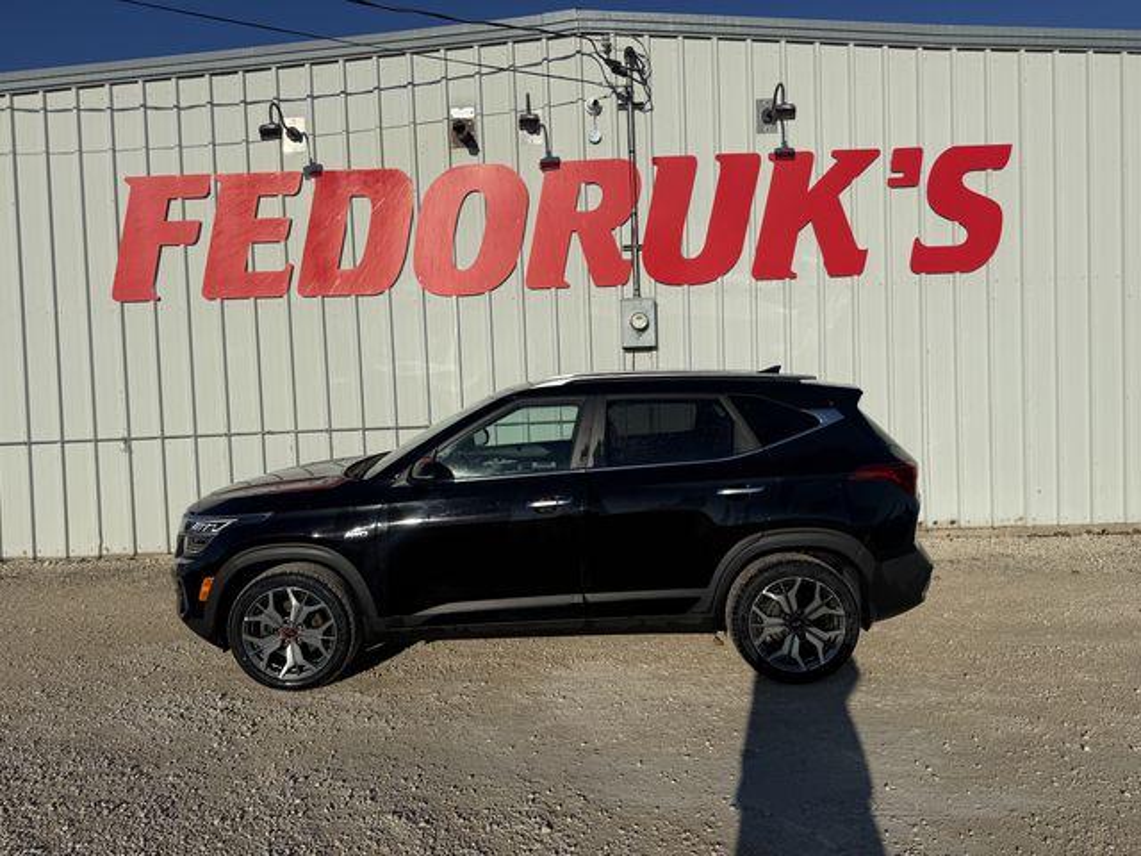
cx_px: 570
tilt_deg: -2.2
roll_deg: +1.4
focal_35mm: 24
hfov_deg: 71.6
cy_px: 428
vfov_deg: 56.8
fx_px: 791
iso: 80
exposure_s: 1/10309
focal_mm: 6.76
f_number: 1.78
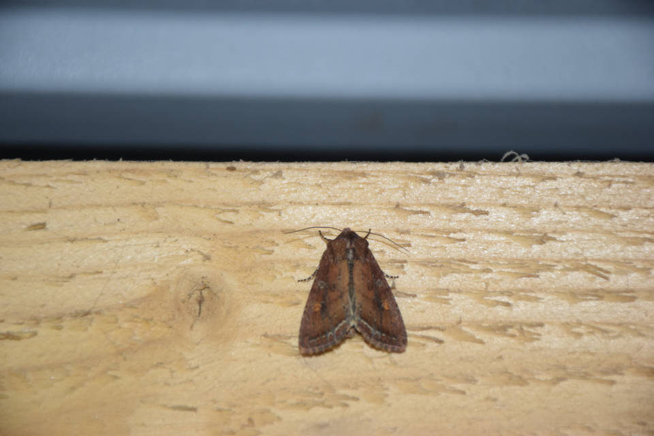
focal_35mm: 210
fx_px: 3815
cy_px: 218
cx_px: 327
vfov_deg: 6.5
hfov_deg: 9.8
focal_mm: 140
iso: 500
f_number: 5.6
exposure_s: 1/60
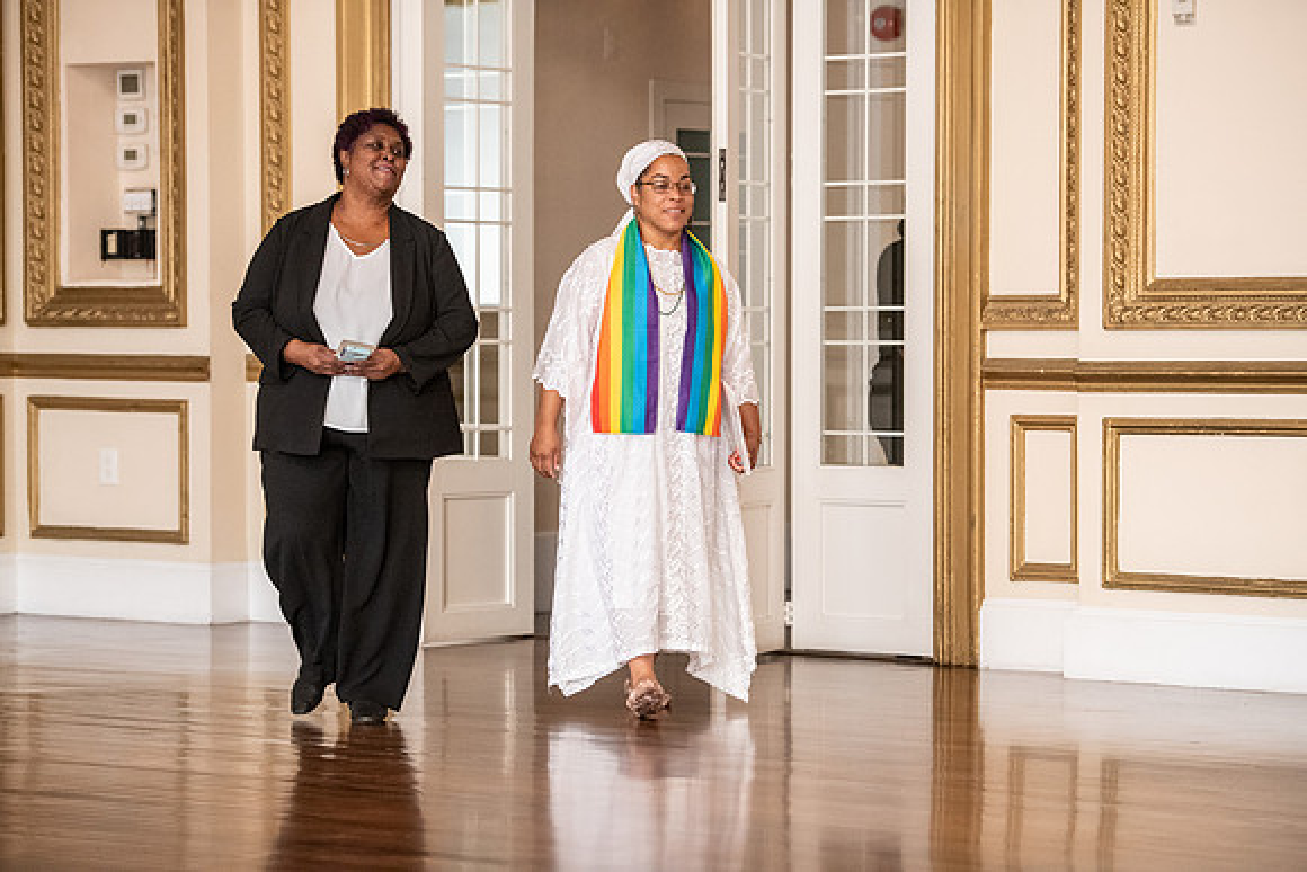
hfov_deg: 17.6
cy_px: 436
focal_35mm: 116
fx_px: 4212
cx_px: 654
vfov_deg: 11.8
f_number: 2.8
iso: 3200
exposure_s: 1/500
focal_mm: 116
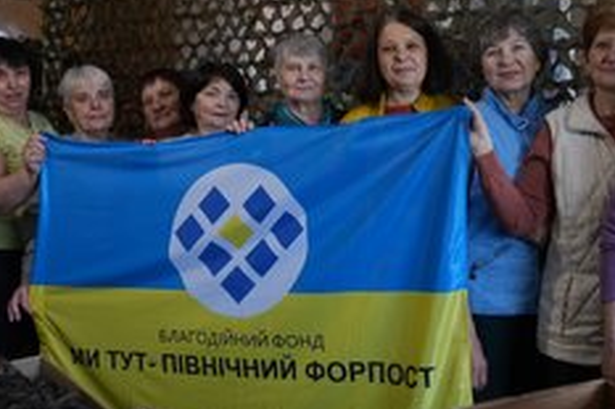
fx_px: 939
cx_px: 388
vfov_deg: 24.6
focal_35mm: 55
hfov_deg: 36.0
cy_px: 189
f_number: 2.8
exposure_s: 1/125
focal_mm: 32
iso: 800
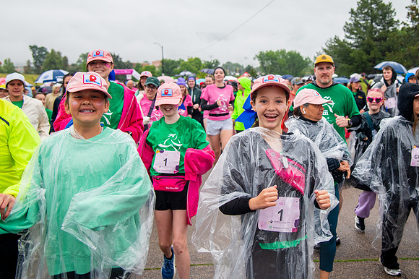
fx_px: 531
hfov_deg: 42.7
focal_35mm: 46
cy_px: 92
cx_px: 263
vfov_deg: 29.2
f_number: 4
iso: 1600
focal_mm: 34
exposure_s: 1/1600
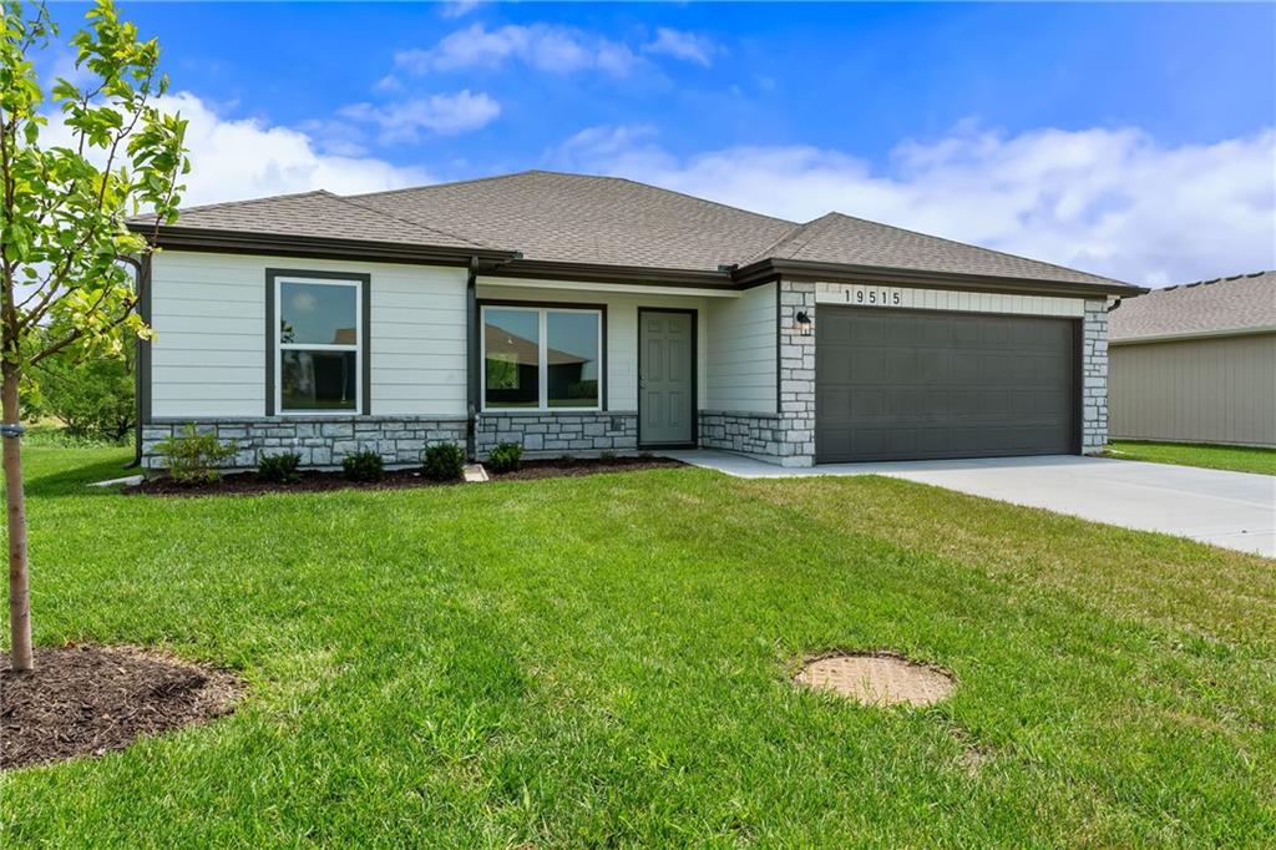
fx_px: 744
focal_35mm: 21
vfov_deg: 59.5
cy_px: 425
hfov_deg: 81.2
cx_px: 638
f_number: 18
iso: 200
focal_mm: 21
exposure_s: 1/25
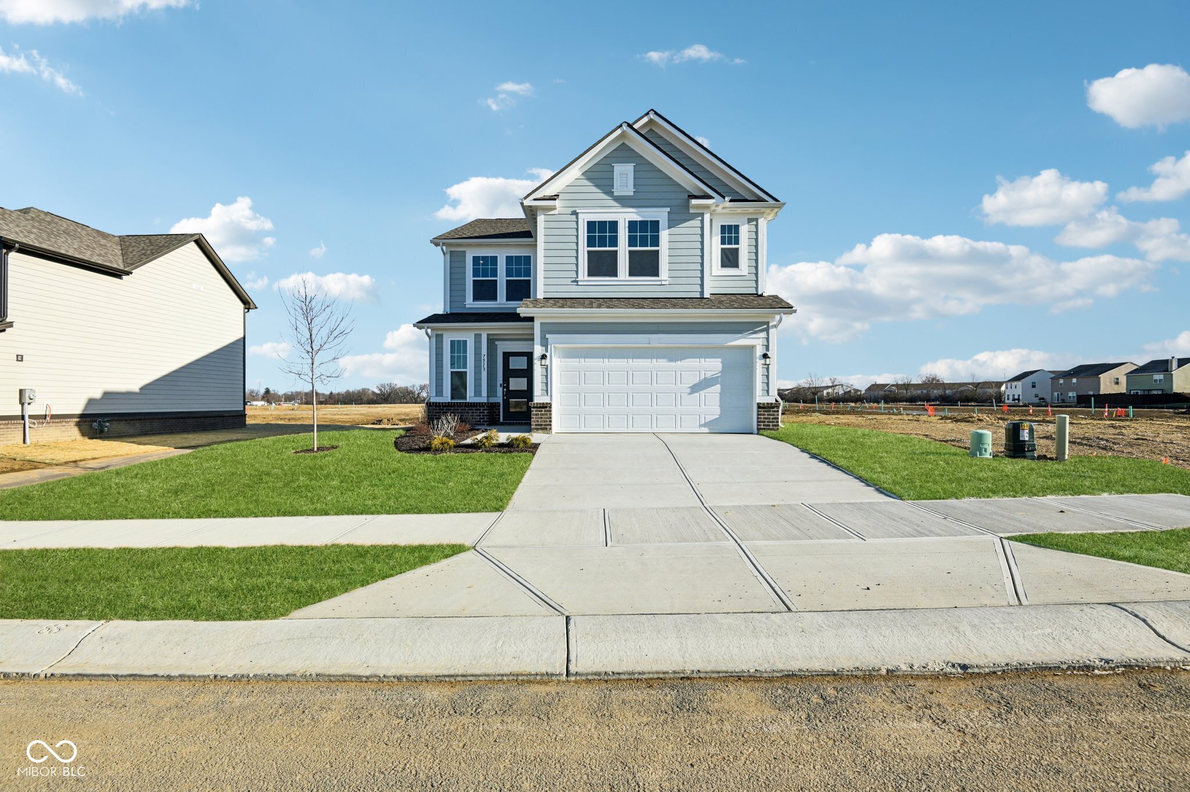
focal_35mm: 17
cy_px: 396
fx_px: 561
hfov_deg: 93.3
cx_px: 595
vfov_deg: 70.3
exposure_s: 1/500
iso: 100
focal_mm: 17
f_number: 8
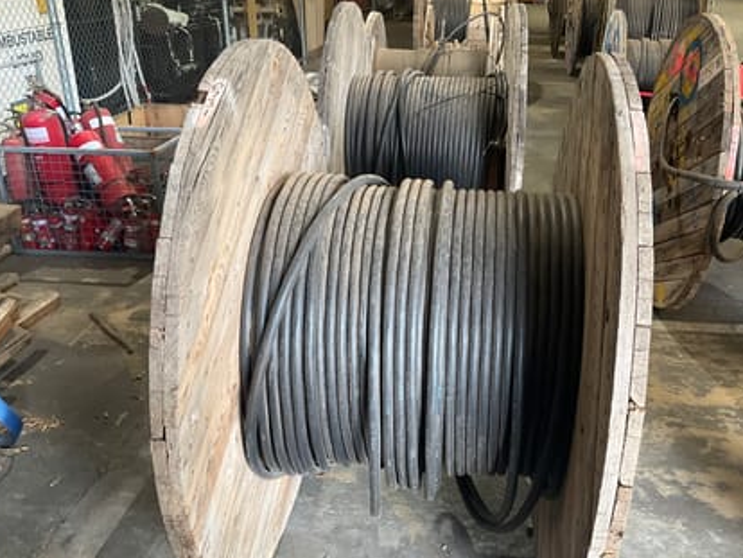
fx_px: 752
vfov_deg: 40.6
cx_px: 427
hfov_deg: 52.4
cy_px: 320
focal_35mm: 35
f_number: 1.8
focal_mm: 3
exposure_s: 1/50
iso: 100
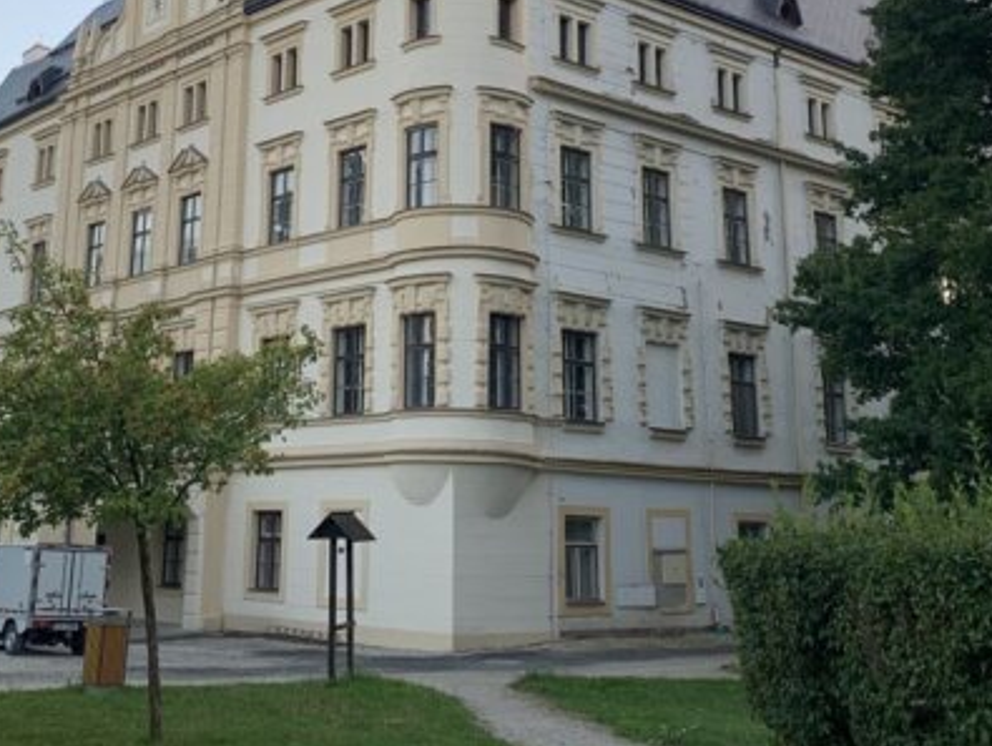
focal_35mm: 48
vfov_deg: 29.6
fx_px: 1377
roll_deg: -0.9
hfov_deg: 39.5
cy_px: 151
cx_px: 397
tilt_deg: +15.5
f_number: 1.8
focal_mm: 4.25
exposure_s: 1/122
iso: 25
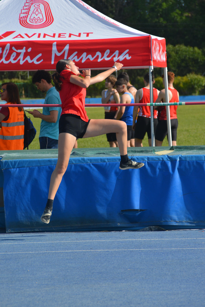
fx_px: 2802
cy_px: 152
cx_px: 94
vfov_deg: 6.3
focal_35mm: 328
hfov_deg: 4.2
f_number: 7.1
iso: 400
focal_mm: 200
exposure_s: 1/2000
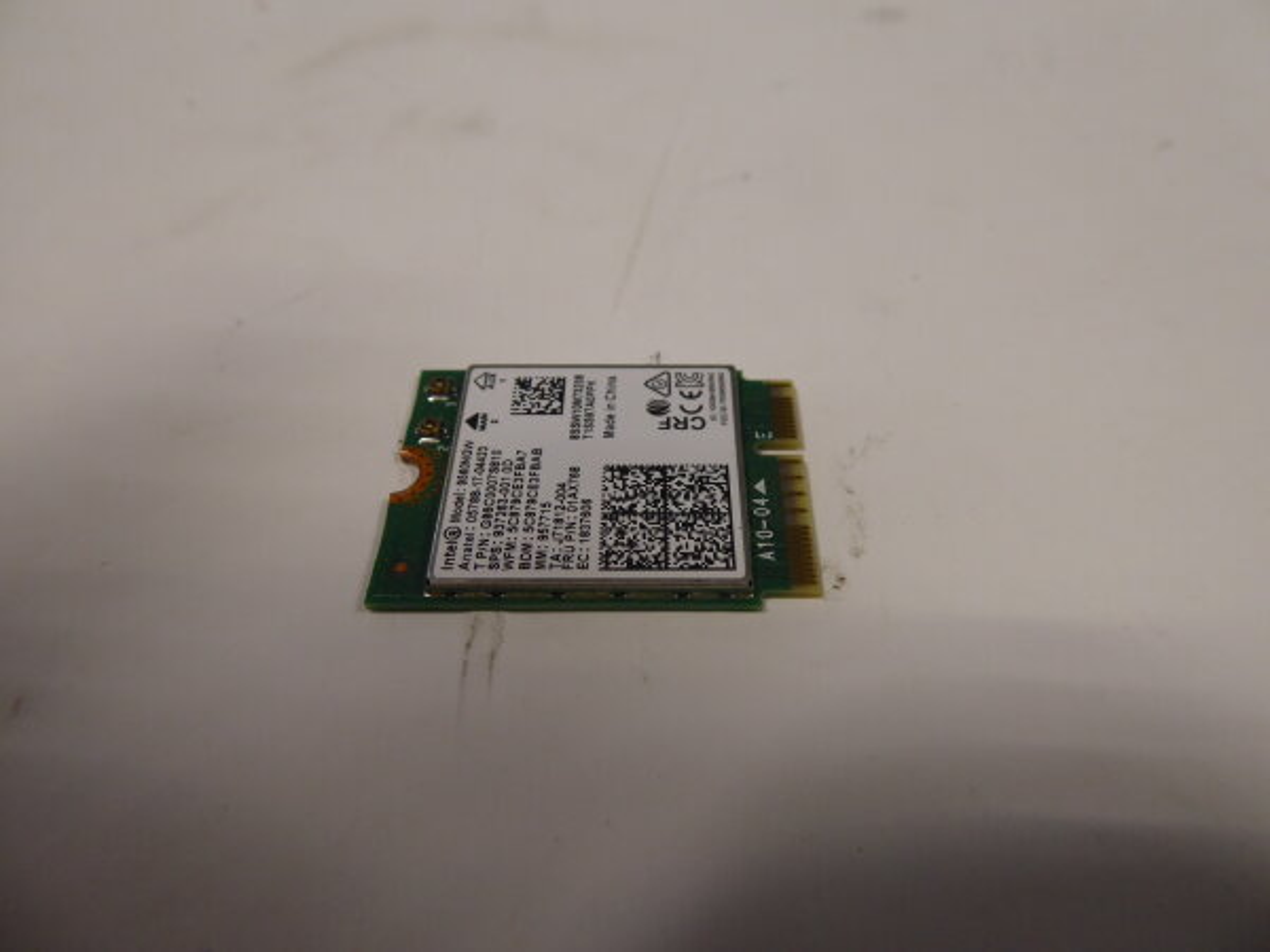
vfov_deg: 54.9
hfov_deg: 69.4
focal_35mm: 25
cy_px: 476
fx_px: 917
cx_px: 635
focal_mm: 4.3
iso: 200
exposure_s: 1/60
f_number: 3.3
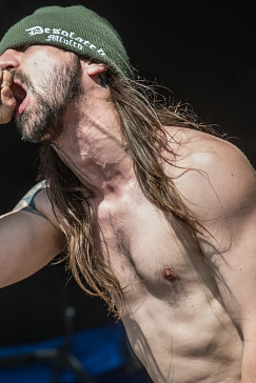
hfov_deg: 3.5
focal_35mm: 396
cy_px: 168
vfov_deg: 5.2
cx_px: 154
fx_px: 4220
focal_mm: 200
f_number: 7.1
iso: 64
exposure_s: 1/100
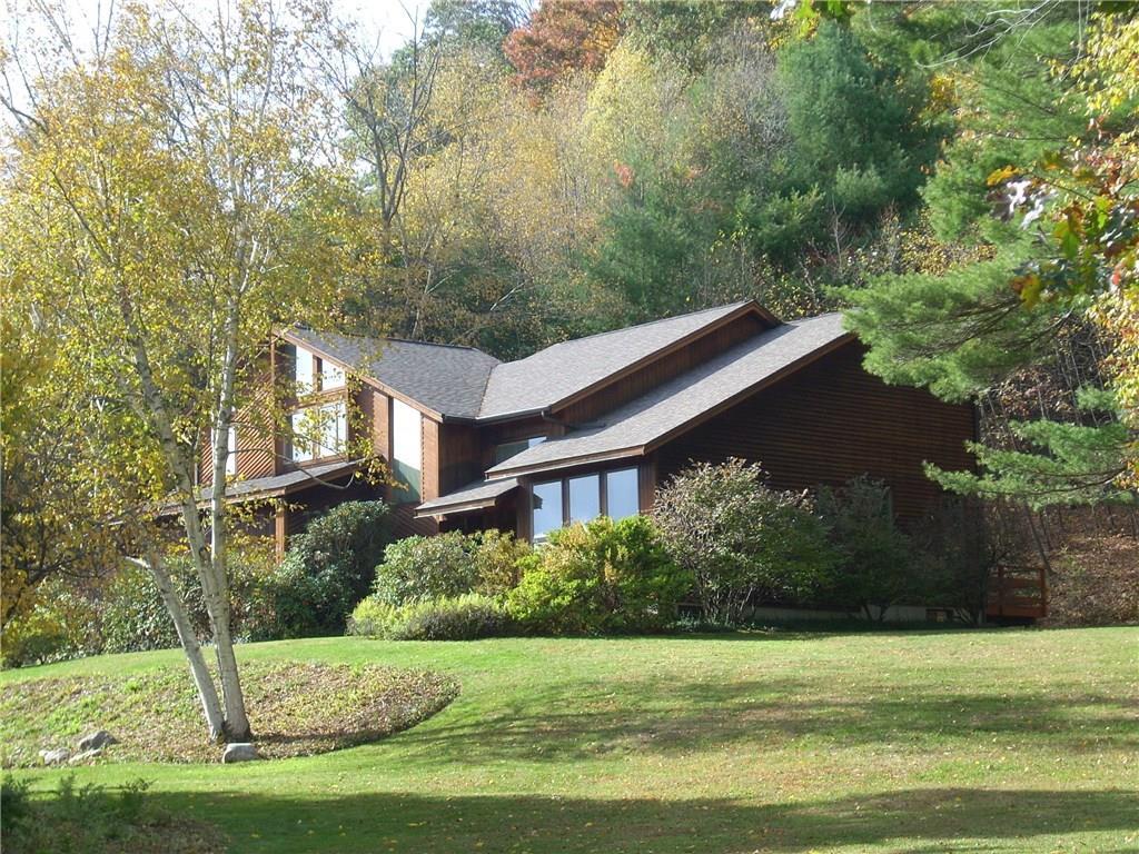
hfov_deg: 25.3
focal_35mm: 77
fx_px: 2534
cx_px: 570
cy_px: 427
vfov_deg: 19.1
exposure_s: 1/149
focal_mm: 12.8
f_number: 4.2
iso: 64
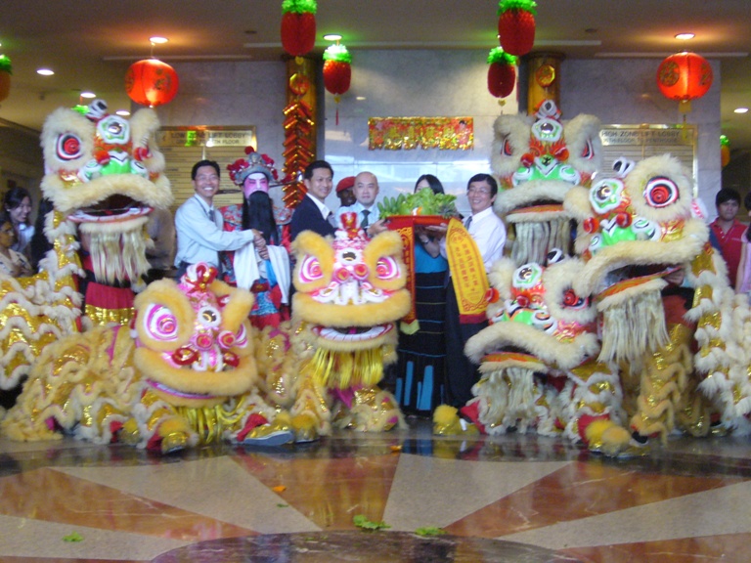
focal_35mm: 50
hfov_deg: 38.2
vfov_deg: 29.1
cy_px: 282
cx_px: 376
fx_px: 1085
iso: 200
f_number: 3.3
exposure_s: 1/13
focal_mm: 8.3
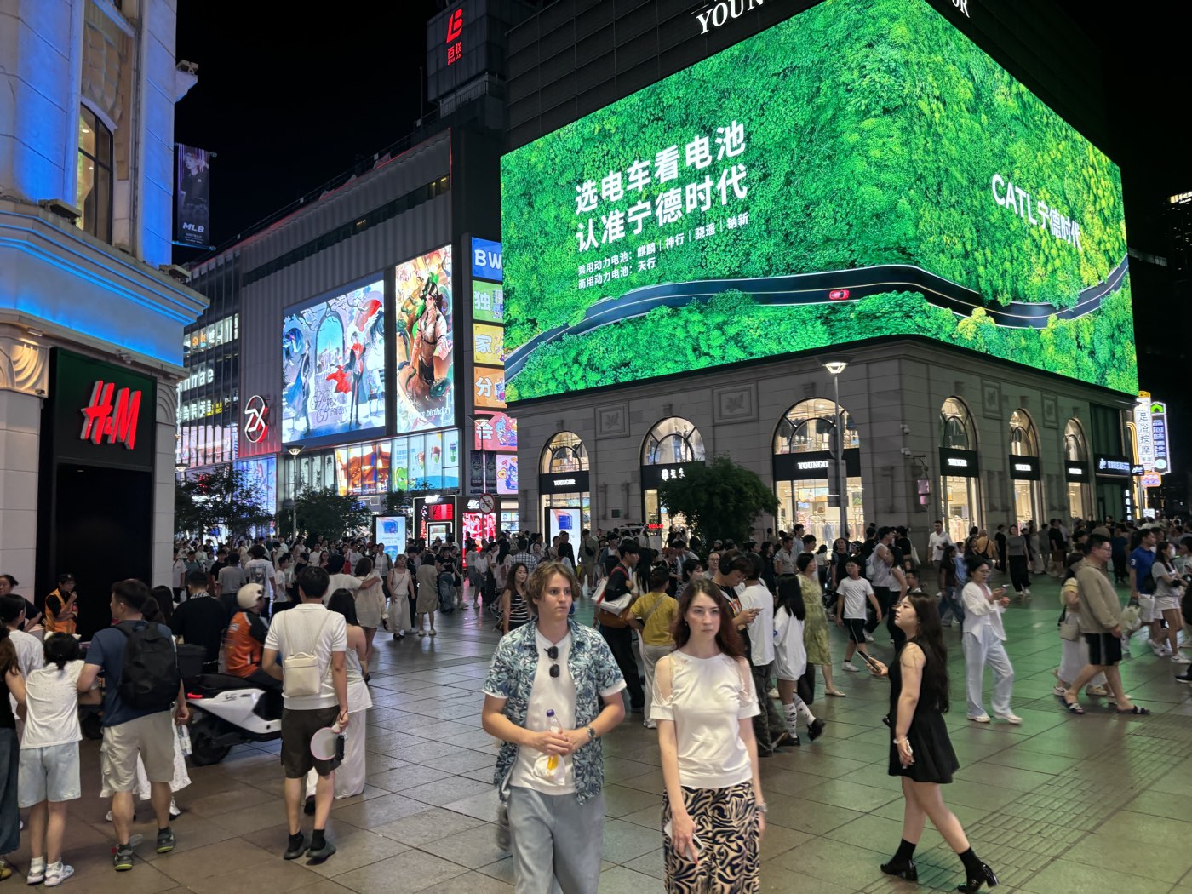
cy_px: 447
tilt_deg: +5.5
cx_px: 596
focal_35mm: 26
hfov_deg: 67.3
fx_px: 895
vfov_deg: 53.1
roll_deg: +1.8
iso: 125
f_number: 1.6
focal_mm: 5.96
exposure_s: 1/120
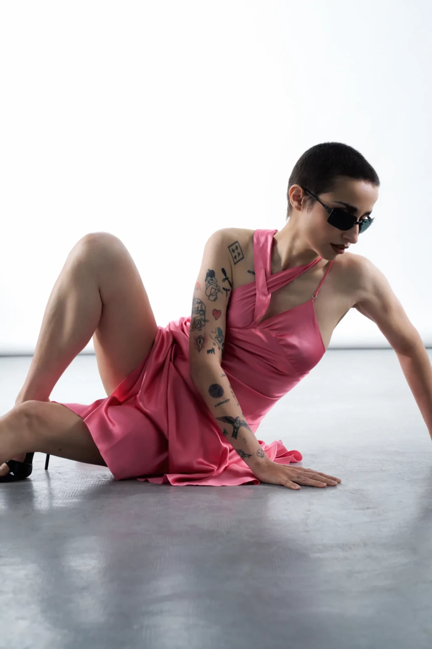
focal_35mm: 70
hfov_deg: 19.5
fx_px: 1260
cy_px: 324
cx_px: 216
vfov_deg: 28.8
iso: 1000
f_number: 5.6
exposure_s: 1/200
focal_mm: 70
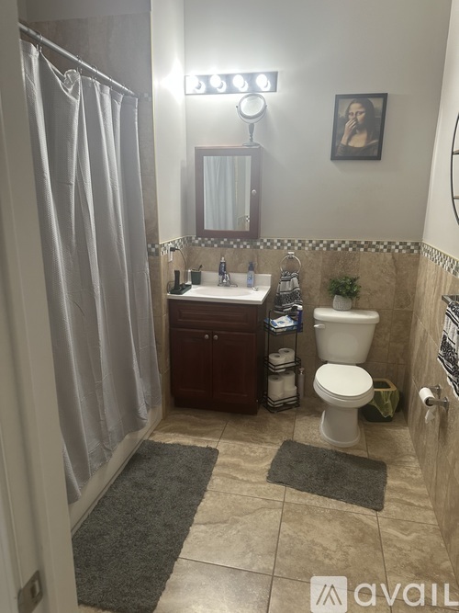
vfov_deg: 71.6
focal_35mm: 24
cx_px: 230
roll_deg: -0.8
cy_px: 306
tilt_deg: -14.5
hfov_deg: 56.8
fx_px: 424
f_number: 1.78
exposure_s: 1/60
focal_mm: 6.86
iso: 125
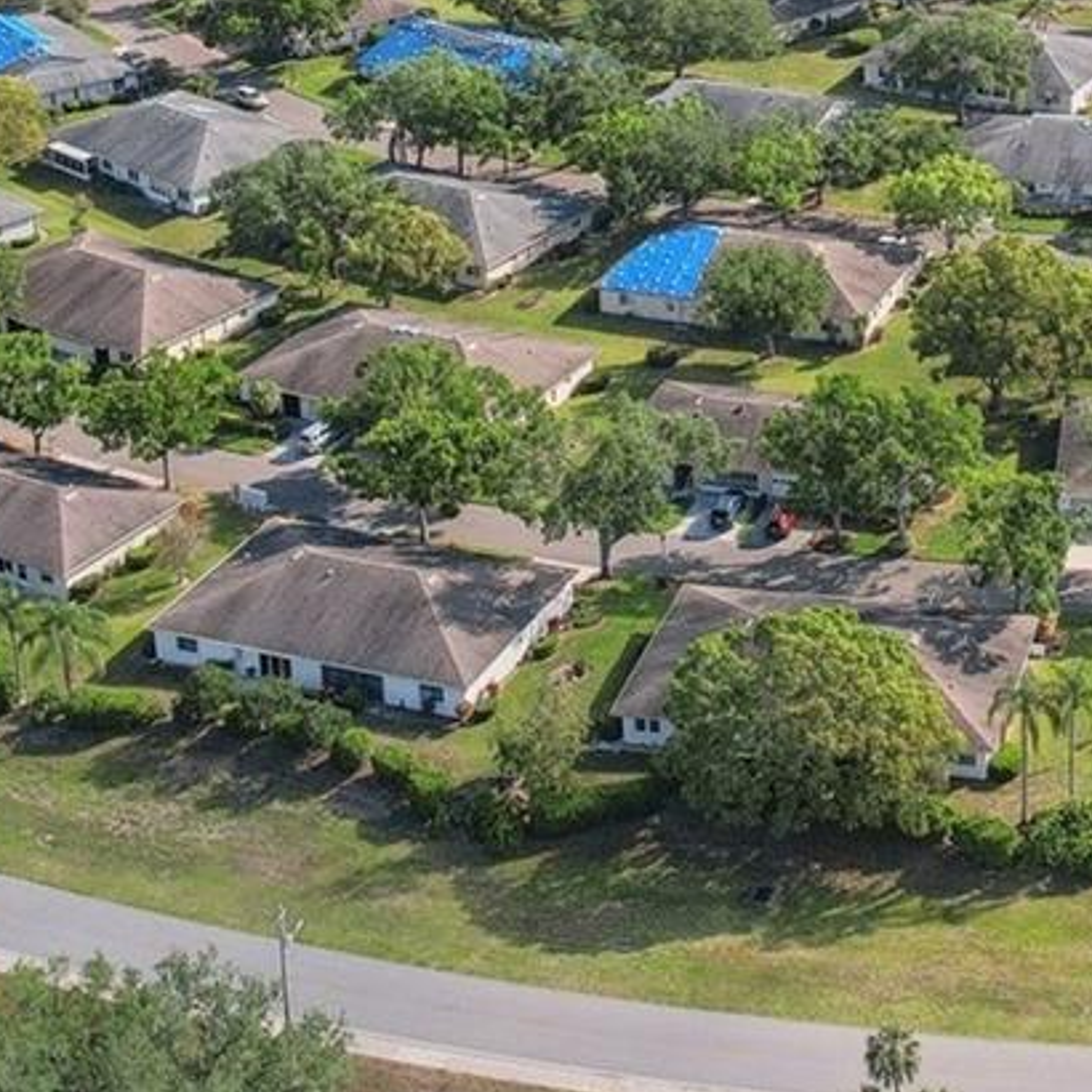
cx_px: 985
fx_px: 2605
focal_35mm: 73
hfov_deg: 23.1
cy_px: -123
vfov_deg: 22.3
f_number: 2.8
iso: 110
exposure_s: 1/2500
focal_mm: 8.4
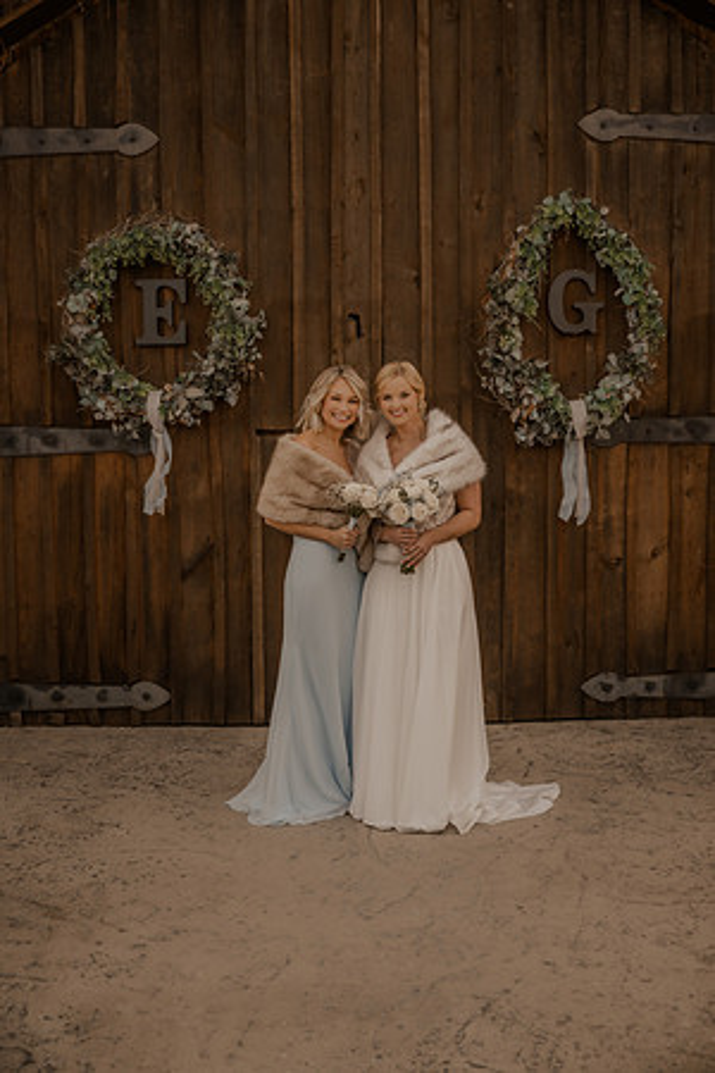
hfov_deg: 35.1
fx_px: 1132
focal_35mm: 38
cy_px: 536
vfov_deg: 50.7
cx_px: 358
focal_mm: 38
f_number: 2.8
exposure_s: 1/320
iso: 125
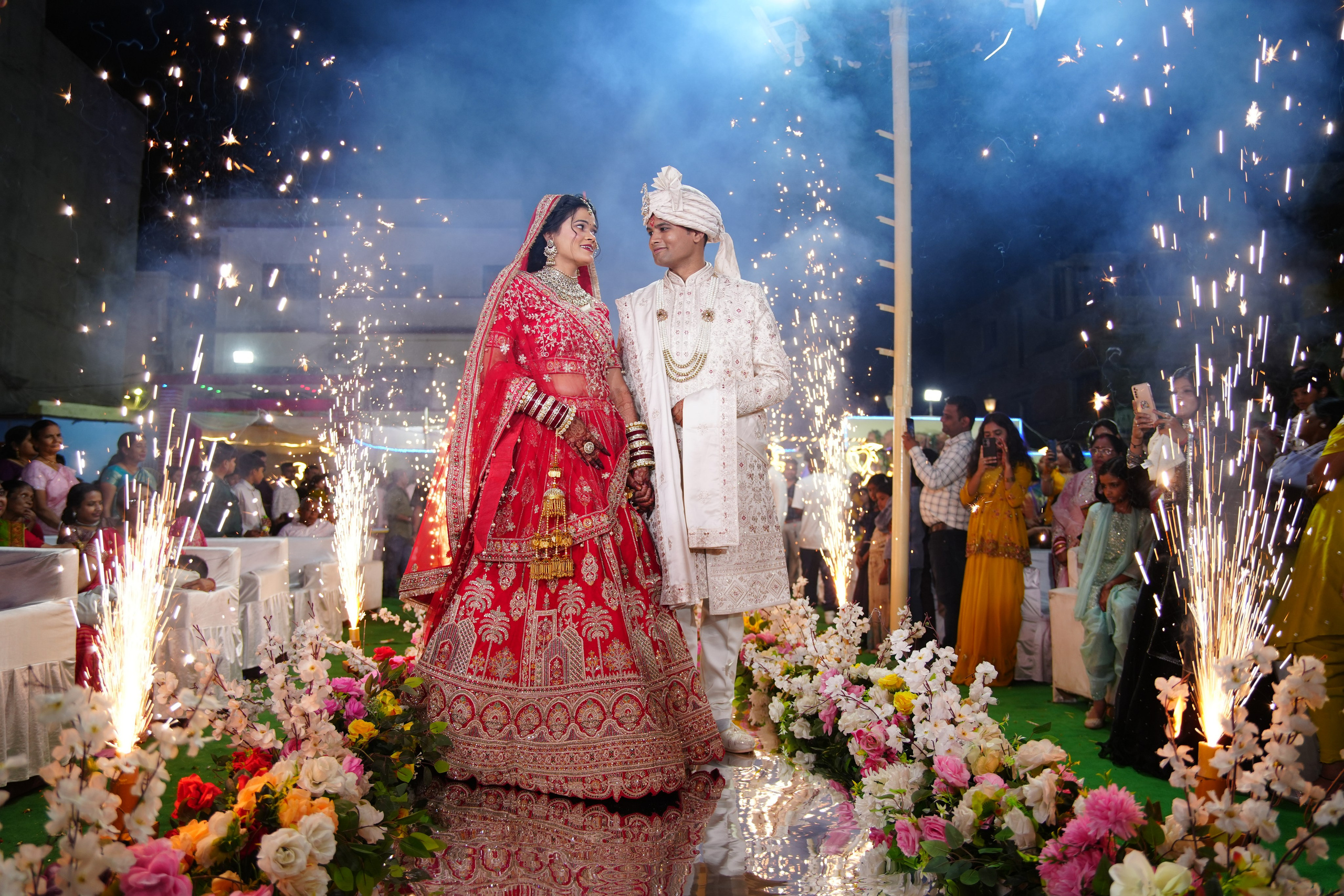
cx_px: 672
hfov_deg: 73.7
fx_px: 896
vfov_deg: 53.1
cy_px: 448
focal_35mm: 24
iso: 400
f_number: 2.8
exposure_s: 1/200
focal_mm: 24
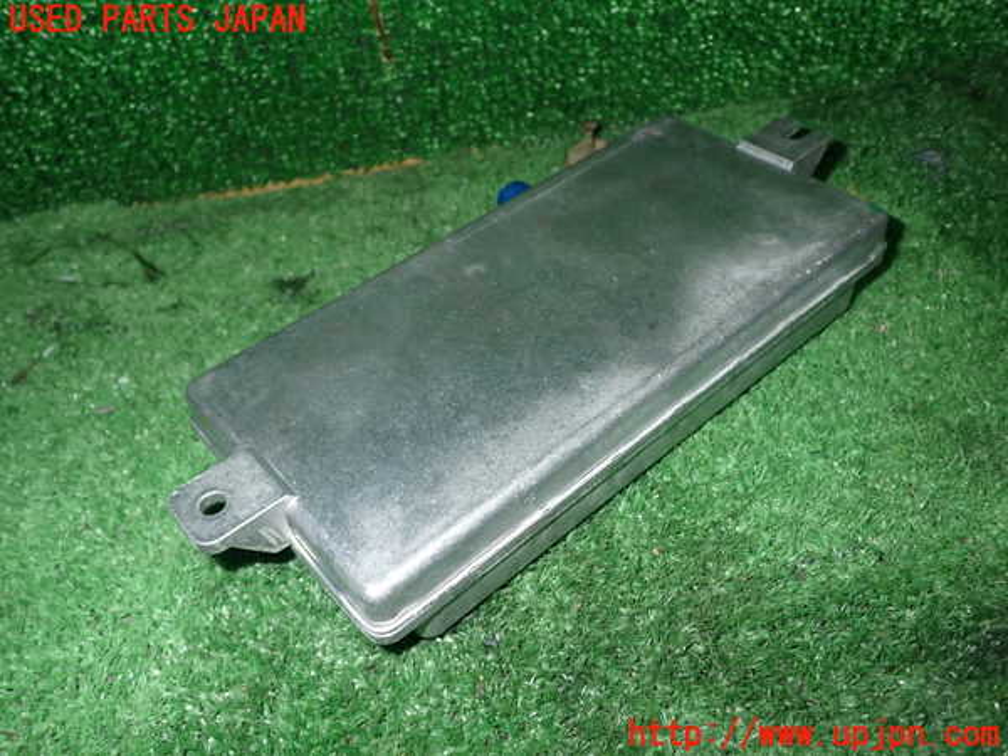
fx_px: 874
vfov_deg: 46.8
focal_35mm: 30
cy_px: 378
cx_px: 504
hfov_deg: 60.0
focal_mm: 5.4
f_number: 6.3
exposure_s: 1/30
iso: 250
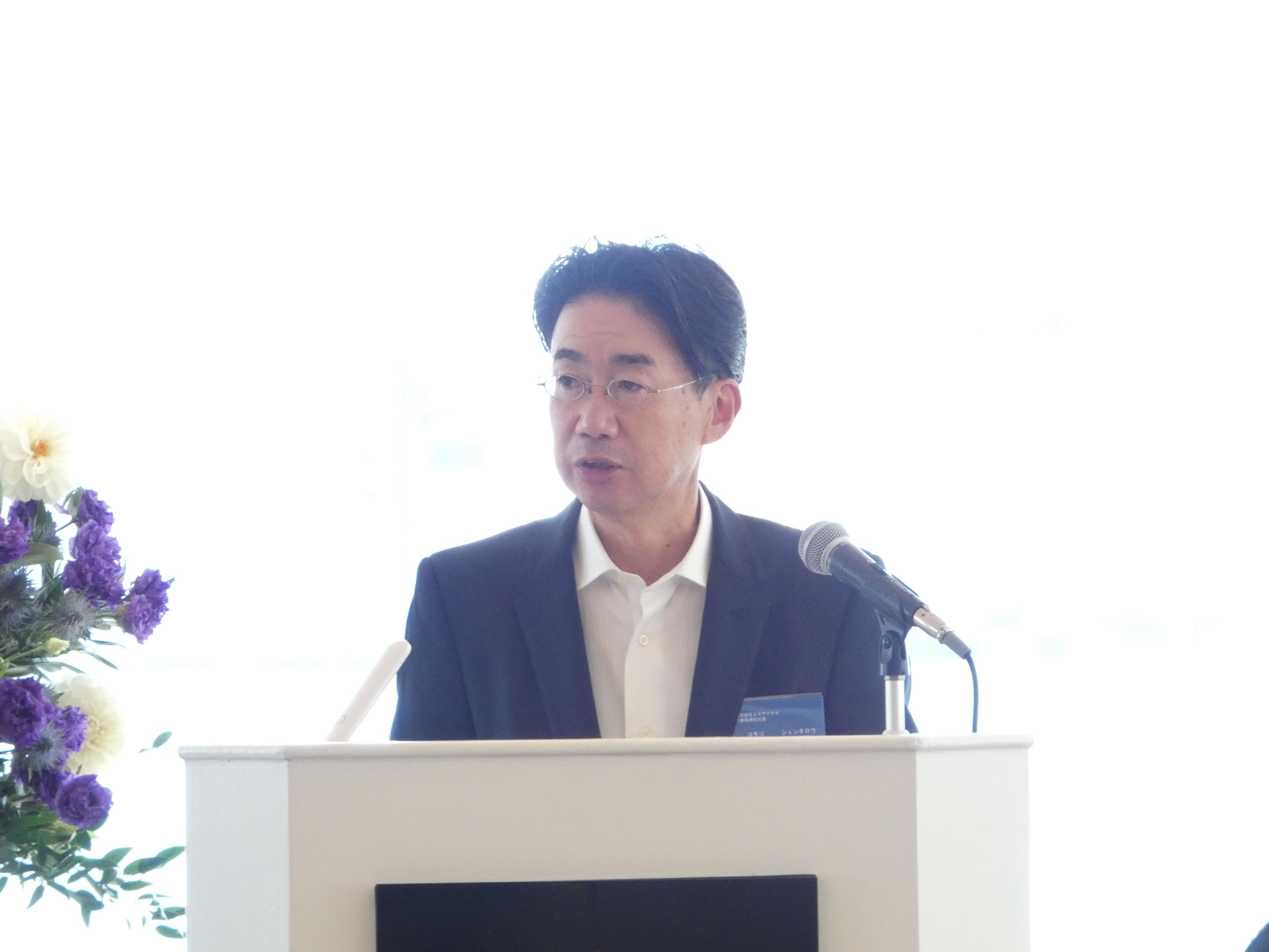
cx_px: 634
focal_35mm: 309
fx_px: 11328
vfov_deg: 4.8
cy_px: 476
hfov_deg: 6.4
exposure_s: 1/80
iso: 640
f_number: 5.6
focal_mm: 55.4
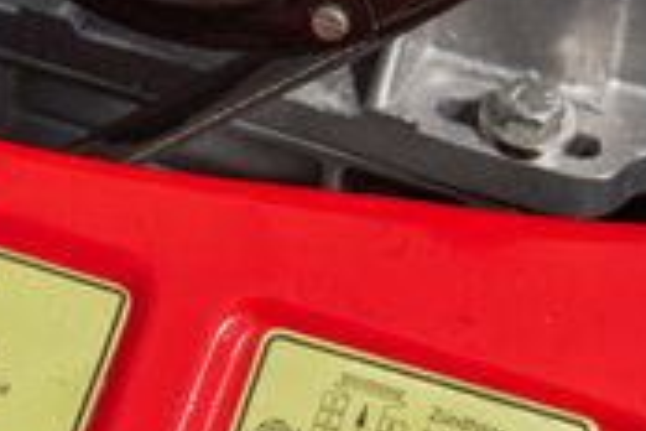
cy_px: 297
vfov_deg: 7.6
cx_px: -169
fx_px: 3248
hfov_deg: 11.1
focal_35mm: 181
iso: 100
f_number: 2.8
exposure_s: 1/1600
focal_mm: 41
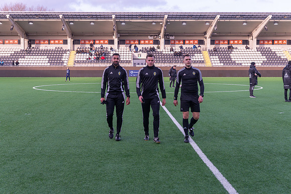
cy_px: 97
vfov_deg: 25.7
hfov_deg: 37.7
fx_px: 426
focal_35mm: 53
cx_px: 146
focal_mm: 52
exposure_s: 1/640
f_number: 3.5
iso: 450
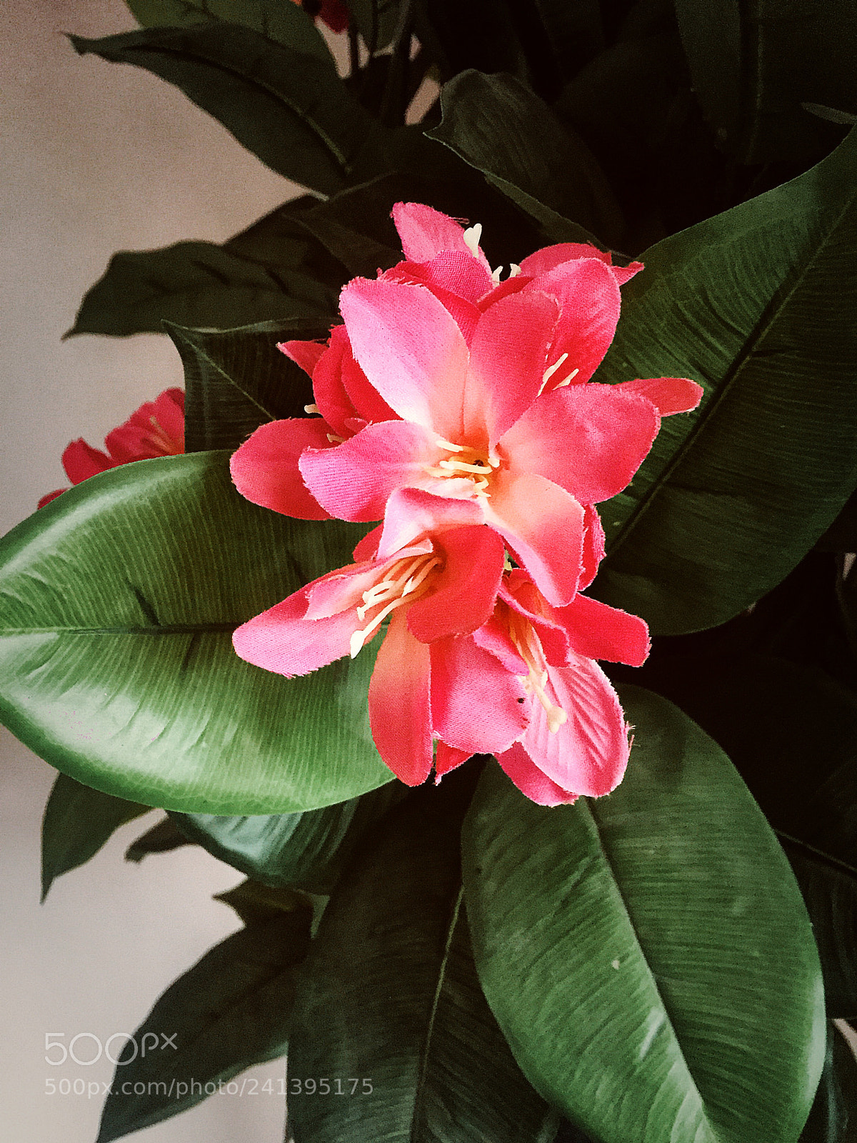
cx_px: 428
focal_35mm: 29
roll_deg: +2.1
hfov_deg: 48.2
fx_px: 957
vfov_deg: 61.7
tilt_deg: -10.0
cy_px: 572
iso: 250
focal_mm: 4.15
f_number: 2.2
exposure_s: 1/25
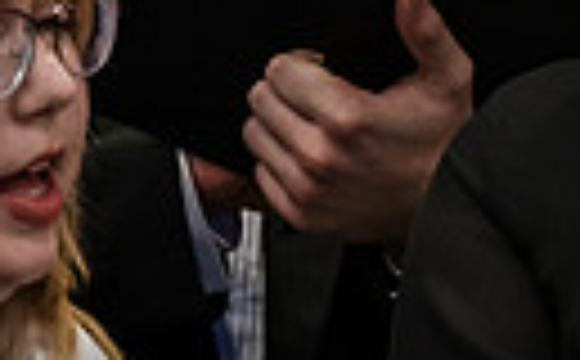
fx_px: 14511
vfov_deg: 1.4
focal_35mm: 920
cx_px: -625
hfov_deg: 2.3
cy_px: -47
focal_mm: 200
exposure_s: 1/200
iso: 4000
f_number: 5
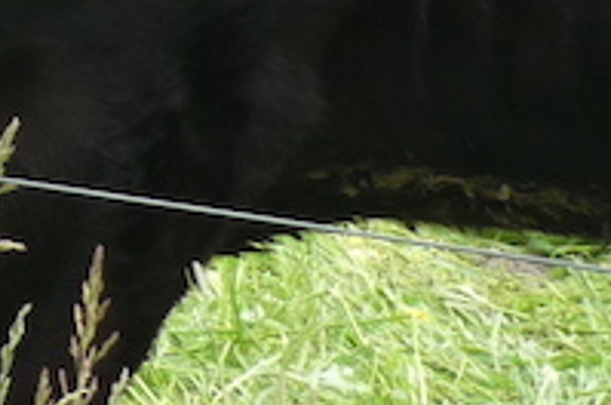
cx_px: -783
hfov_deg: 7.3
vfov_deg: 5.0
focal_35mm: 267
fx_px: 4524
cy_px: -543
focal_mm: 8.4
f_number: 3.2
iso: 100
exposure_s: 1/100
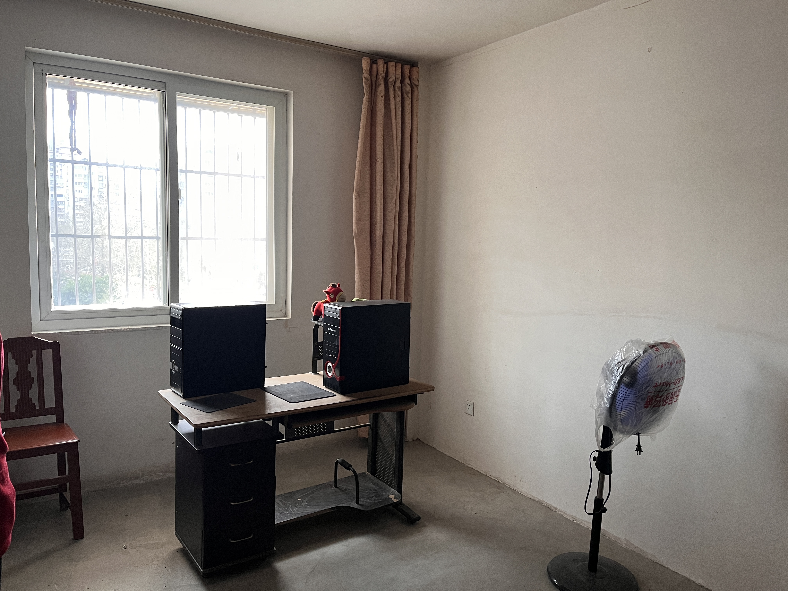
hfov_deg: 67.3
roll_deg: -1.6
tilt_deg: -6.0
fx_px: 592
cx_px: 394
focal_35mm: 26
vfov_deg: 53.1
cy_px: 296
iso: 125
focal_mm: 5.1
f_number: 1.6
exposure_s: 1/68
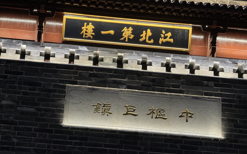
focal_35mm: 128
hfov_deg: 16.3
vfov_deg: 10.2
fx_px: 862
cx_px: 123
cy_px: 70
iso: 200
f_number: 2.8
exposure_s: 1/50
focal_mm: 15.66
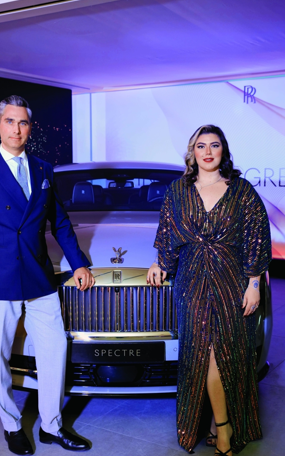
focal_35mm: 48
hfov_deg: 26.9
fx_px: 595
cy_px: 252
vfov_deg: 41.9
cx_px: 118
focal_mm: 38.7
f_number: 4
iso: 800
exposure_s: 1/100
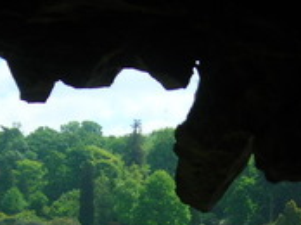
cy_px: 337
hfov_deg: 16.7
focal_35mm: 118
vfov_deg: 12.0
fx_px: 1025
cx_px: 97
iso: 50
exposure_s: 1/161
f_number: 6.4
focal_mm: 6.3
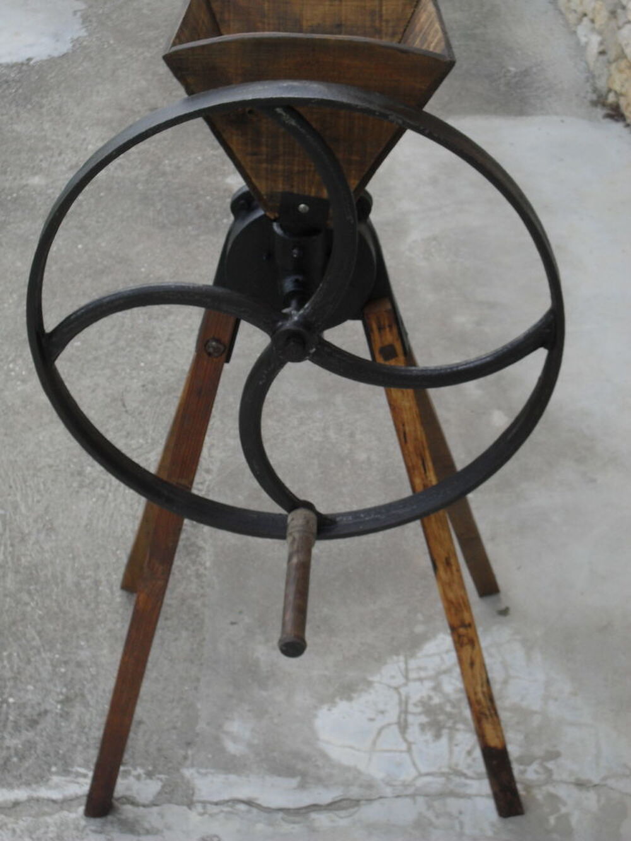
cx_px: 316
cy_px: 420
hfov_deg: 25.7
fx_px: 1385
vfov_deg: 33.8
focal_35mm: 57
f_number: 4.3
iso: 100
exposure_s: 1/90
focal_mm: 10.1
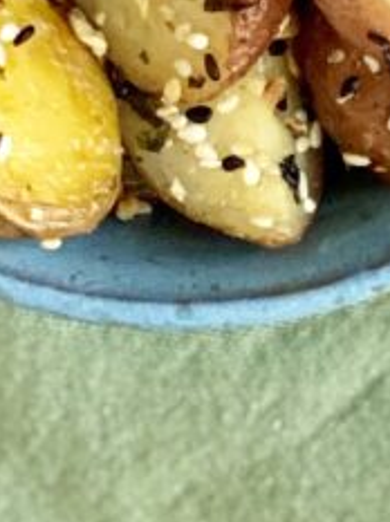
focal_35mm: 229
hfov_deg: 6.5
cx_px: 390
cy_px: -580
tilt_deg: -87.0
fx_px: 3450
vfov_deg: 8.2
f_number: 2
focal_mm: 6
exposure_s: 1/122
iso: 100
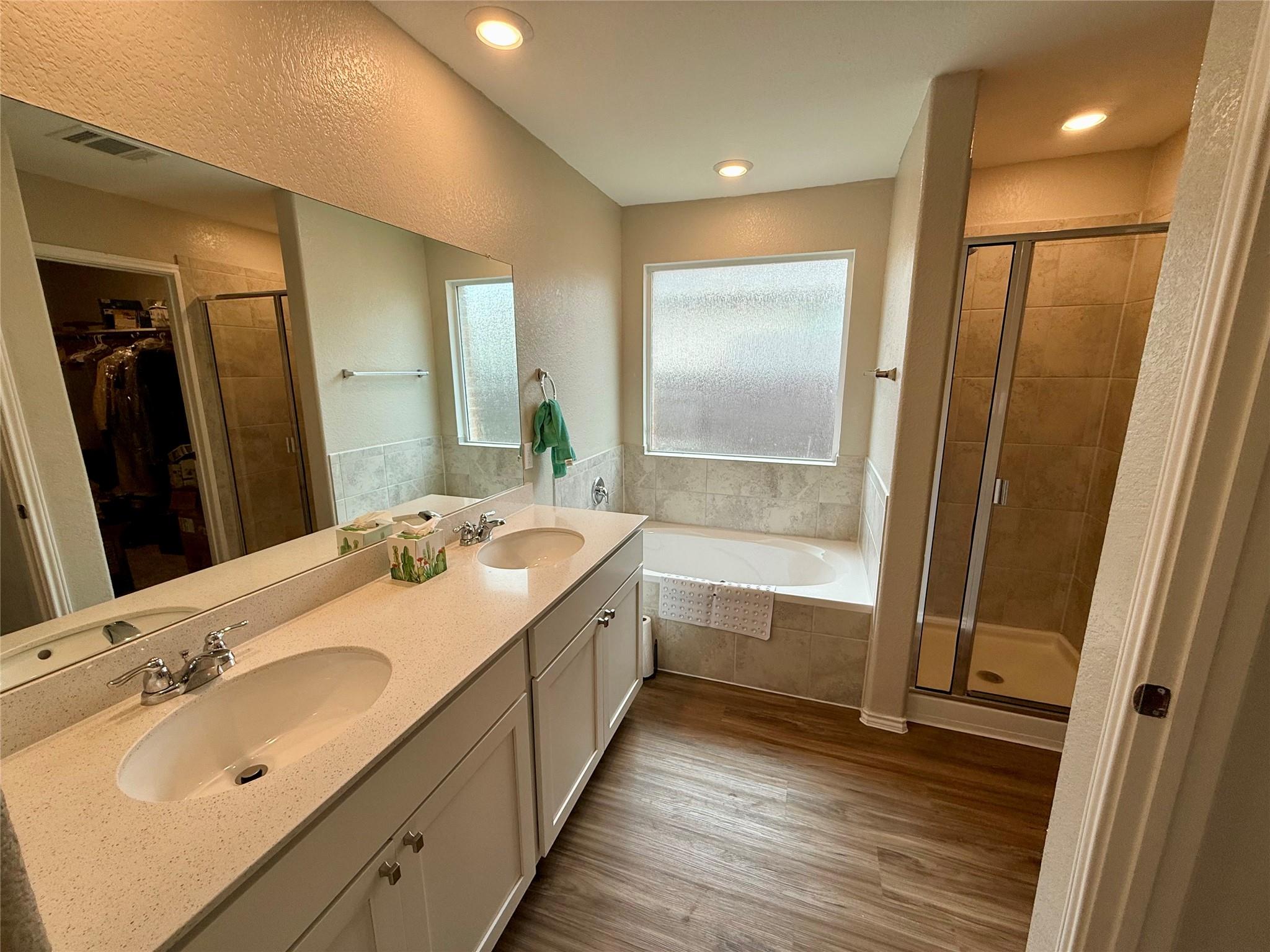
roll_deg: +0.3
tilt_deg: -11.4
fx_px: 514
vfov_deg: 85.7
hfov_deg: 102.1
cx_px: 635
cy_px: 476
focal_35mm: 14
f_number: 2.2
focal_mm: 2.22
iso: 50
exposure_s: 1/120
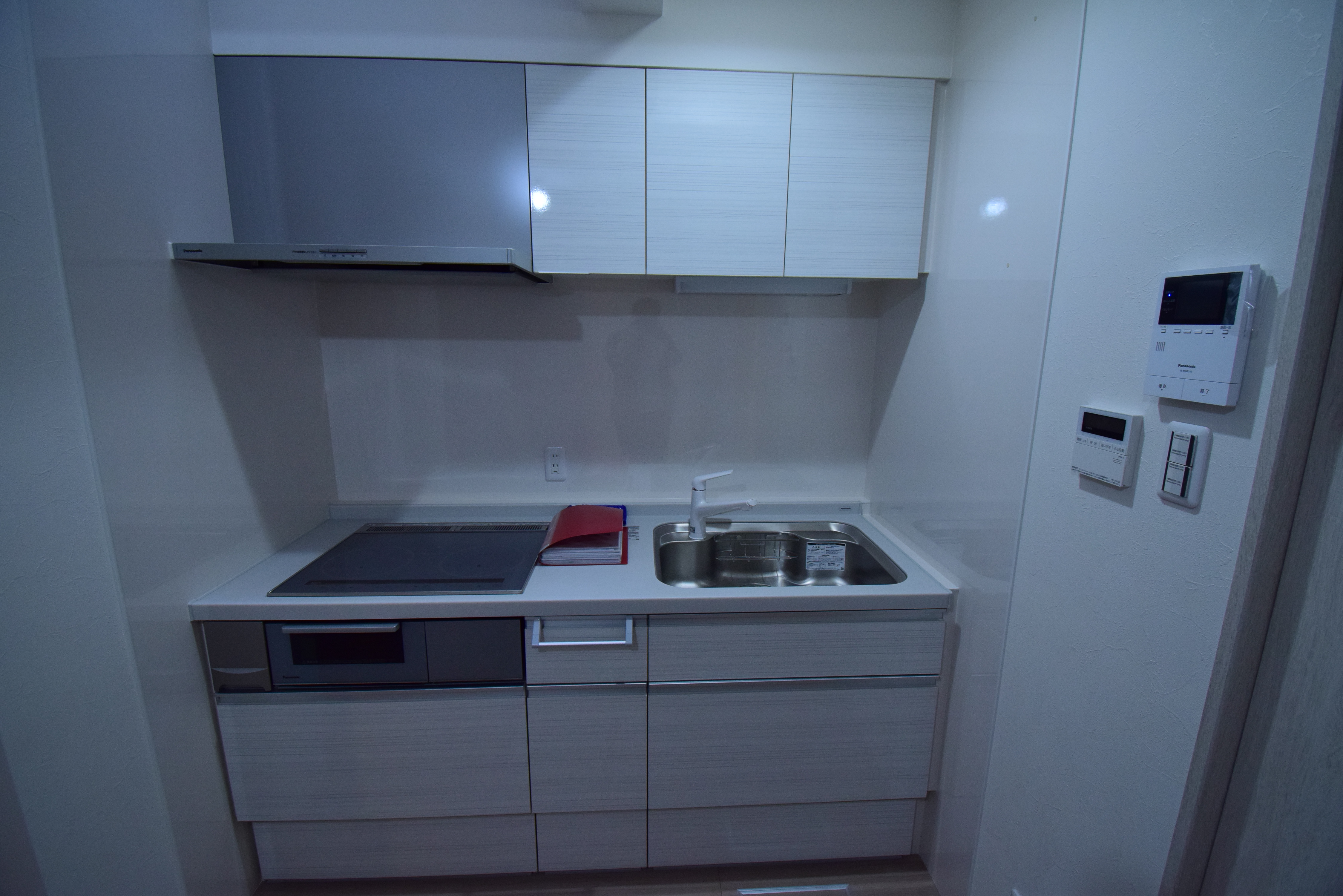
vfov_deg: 77.4
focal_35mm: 15
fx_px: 560
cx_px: 672
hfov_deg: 100.4
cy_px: 448
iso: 800
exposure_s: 1/90
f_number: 5.6
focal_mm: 10
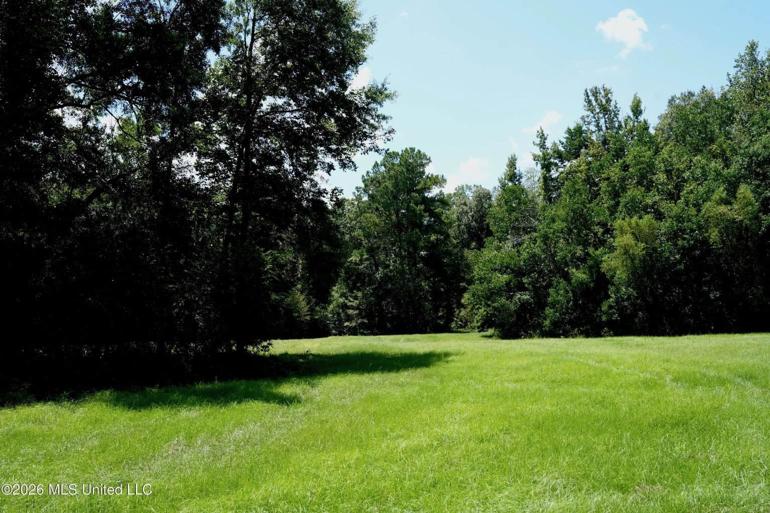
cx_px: 385
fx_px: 749
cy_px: 256
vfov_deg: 37.9
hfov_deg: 54.4
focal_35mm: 35
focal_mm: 35
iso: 160
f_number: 8
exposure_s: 1/160
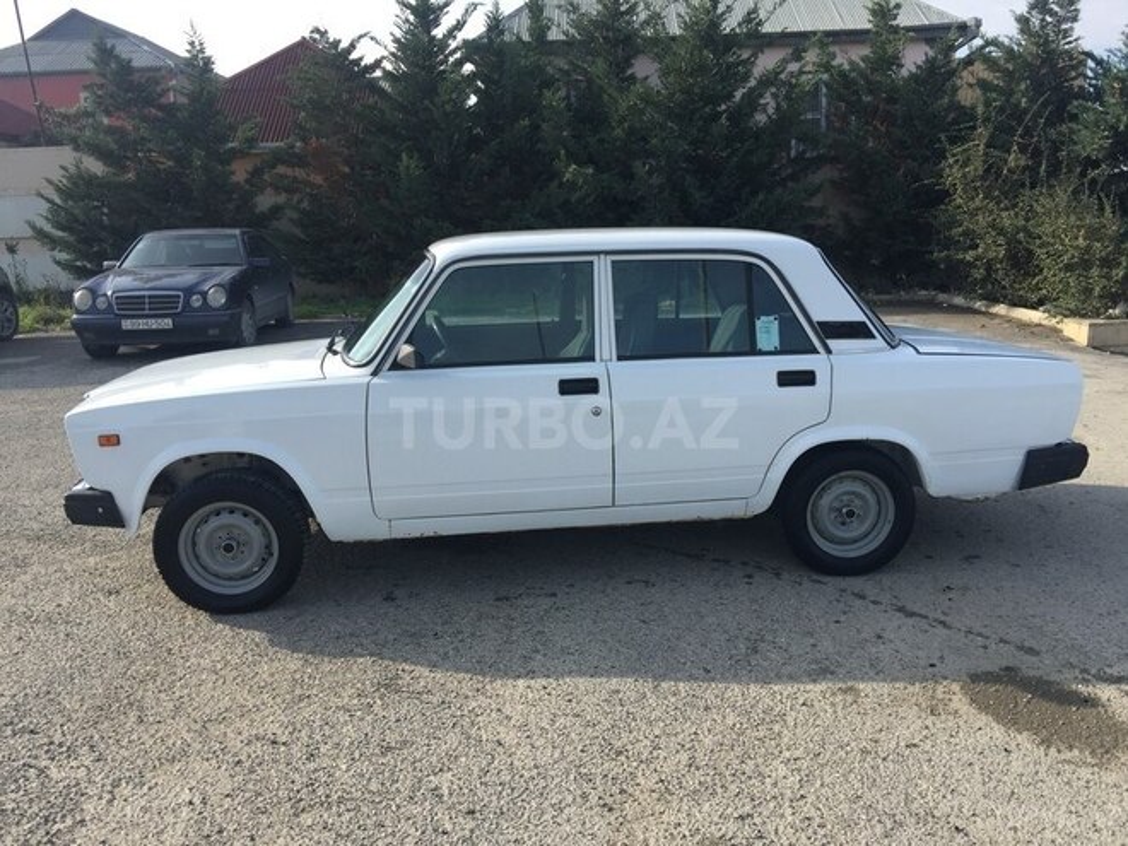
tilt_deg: -11.2
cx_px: 564
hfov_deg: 61.7
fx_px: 945
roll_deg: +1.1
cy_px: 423
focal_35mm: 29
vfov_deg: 48.2
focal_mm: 4.15
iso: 32
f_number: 2.2
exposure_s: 1/898
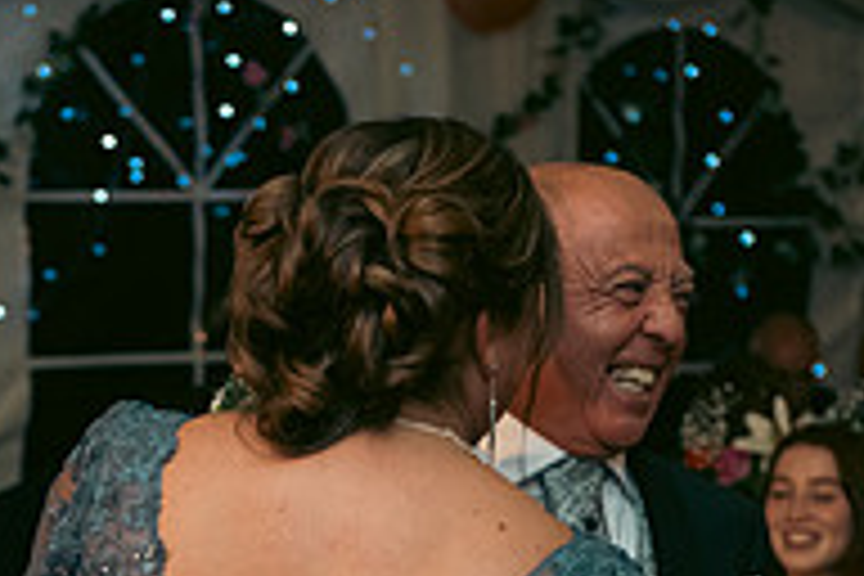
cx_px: 230
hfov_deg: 11.7
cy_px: 659
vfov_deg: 7.8
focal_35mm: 175
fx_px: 4200
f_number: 3.5
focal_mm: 58
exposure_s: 1/160
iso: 800
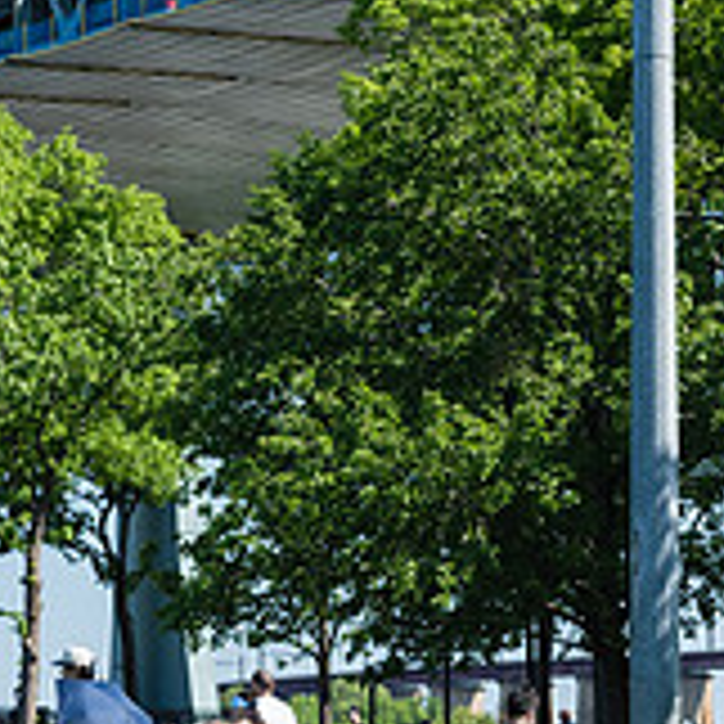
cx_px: 582
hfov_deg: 11.8
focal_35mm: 147
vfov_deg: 11.7
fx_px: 3478
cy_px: 735
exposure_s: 1/1600
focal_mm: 44
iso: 400
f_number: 4.5
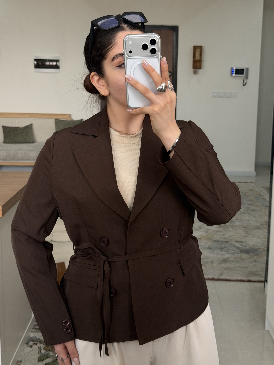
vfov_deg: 39.7
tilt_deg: -15.4
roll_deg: -2.3
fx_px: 507
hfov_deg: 30.3
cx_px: 137
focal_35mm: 48
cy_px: 182
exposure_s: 1/121
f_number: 1.78
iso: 64
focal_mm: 6.76
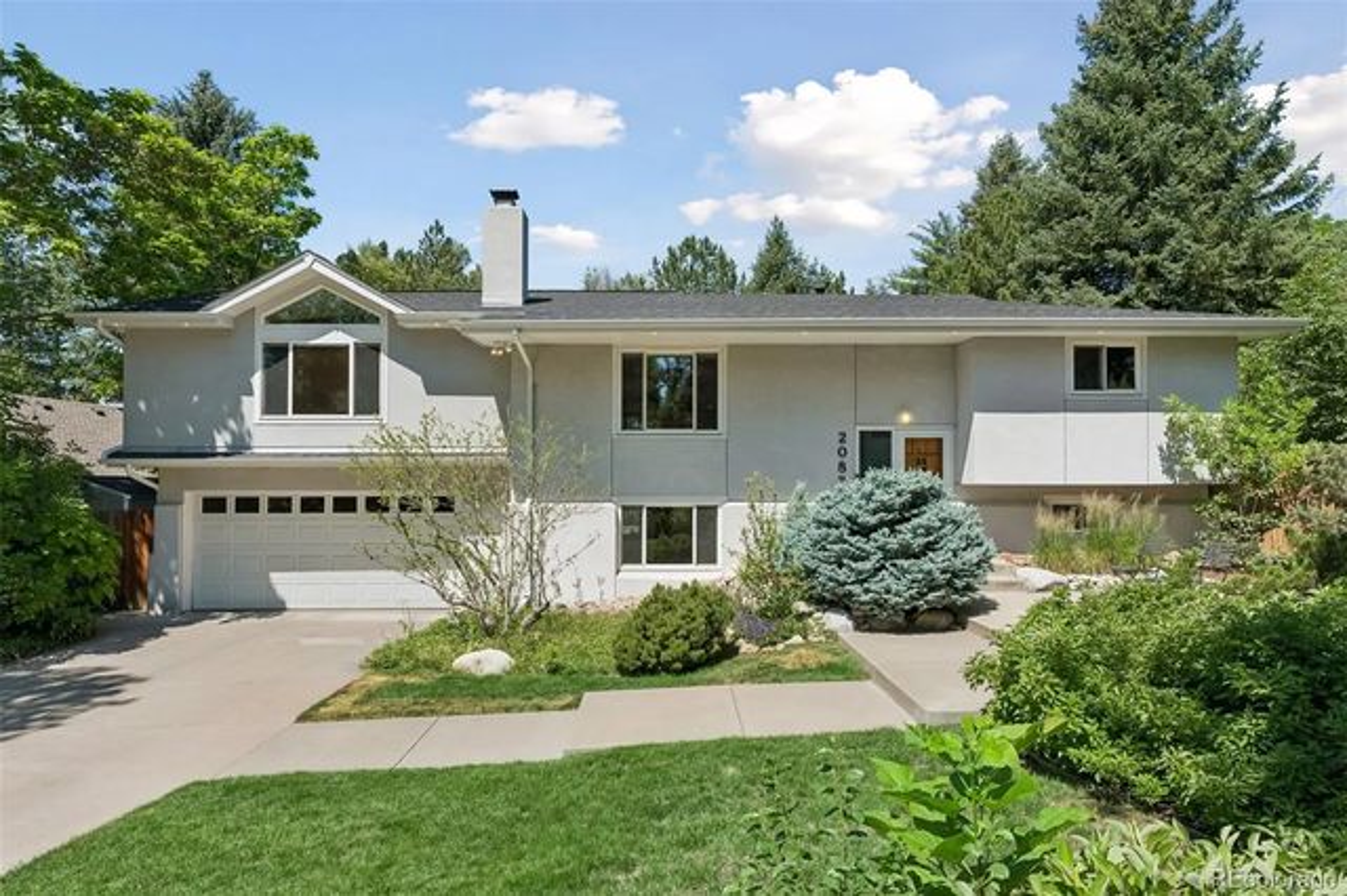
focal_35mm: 20
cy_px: 448
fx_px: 748
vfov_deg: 61.9
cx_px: 674
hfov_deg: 84.0
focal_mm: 20
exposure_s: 1/800
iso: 400
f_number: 9
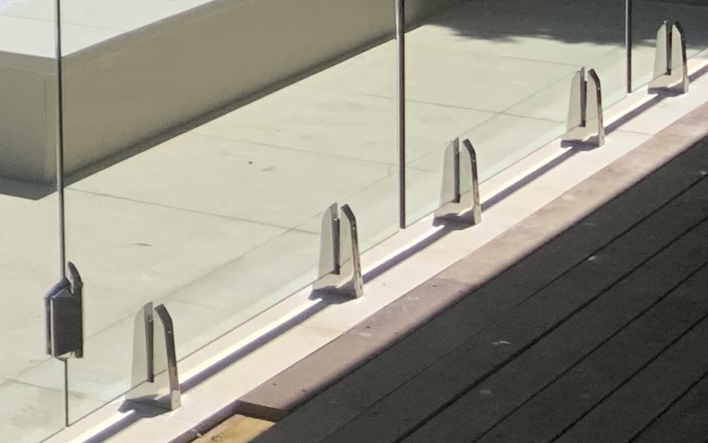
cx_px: -850
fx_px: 2701
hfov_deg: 12.5
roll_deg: +2.2
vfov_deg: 9.0
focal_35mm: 140
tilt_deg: -3.3
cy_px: -351
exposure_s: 1/2320
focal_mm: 3
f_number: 1.8
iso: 16
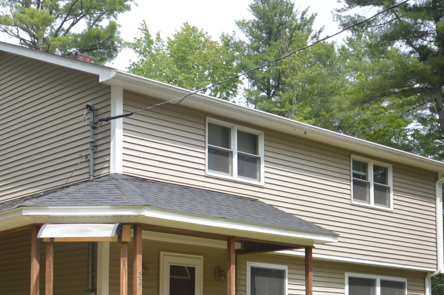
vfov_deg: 20.7
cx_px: 100
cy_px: 270
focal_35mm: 64
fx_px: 789
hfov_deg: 30.8
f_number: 6.3
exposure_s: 1/160
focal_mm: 20
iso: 100
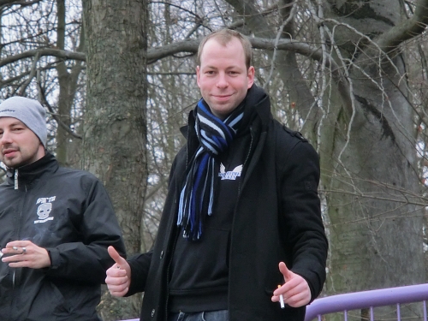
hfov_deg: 4.7
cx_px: 217
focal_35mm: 418
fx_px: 5168
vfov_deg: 3.6
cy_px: 202
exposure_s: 1/500
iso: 800
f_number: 5.9
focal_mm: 53
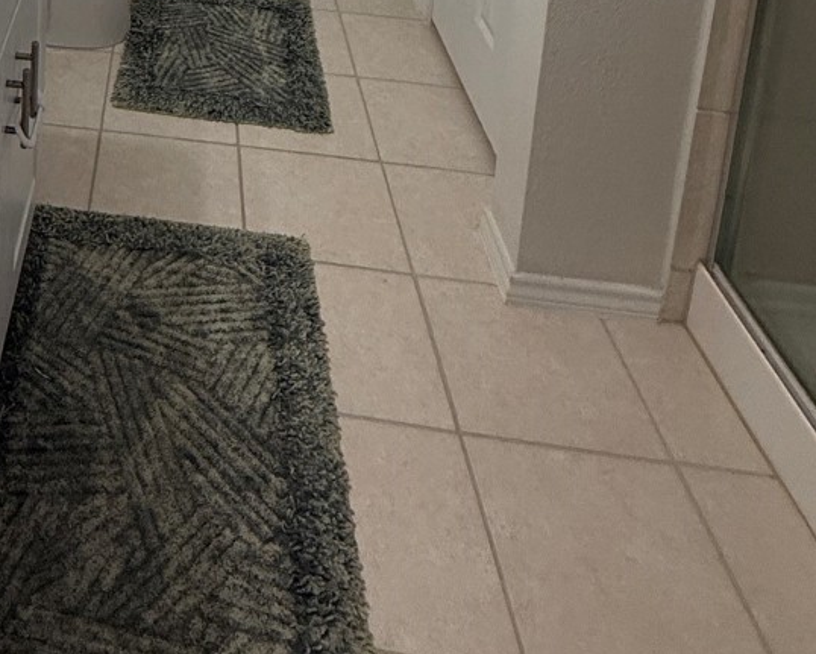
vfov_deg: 27.4
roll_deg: -1.5
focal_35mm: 39
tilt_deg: -10.7
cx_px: 67
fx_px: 942
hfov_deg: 42.5
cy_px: -311
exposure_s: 1/120
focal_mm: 2.22
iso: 160
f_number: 2.2
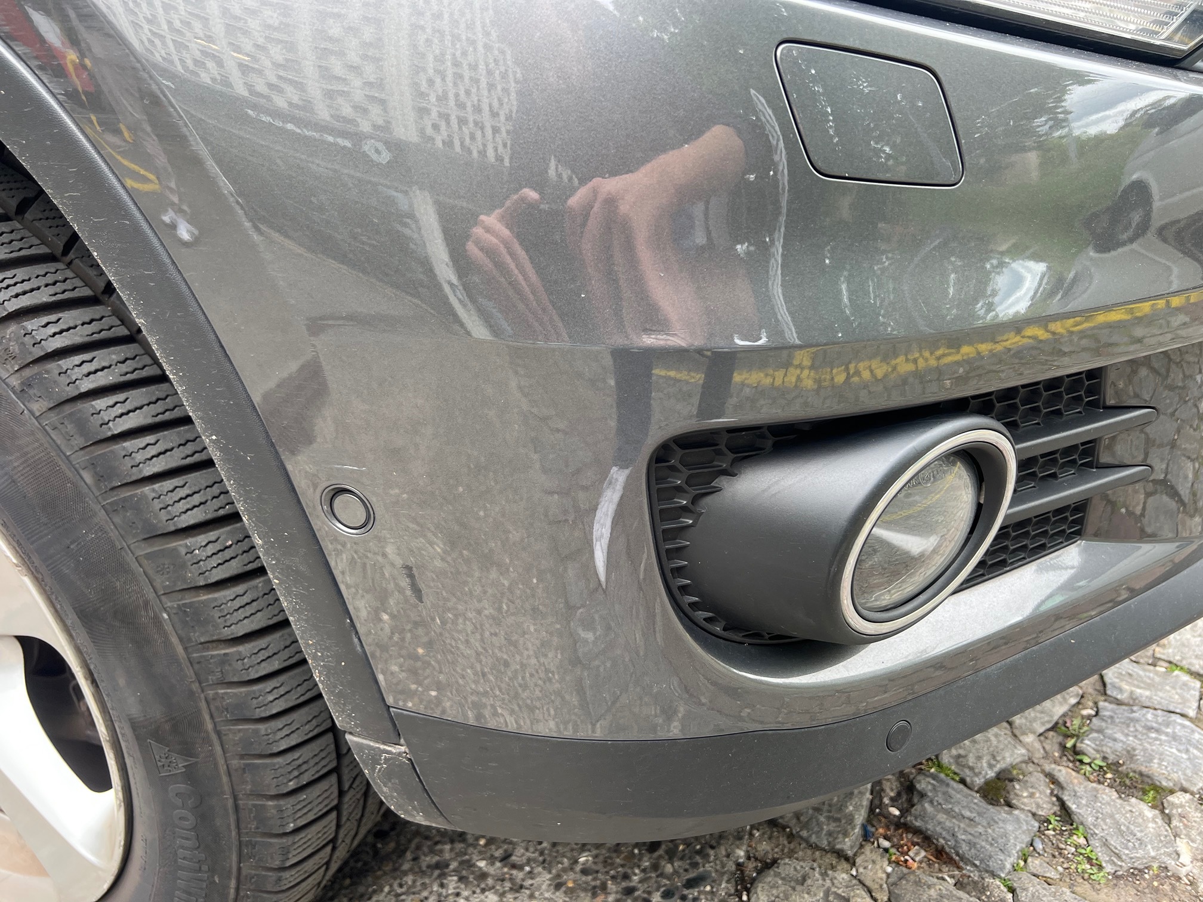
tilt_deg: -26.3
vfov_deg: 53.1
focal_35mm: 26
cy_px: 451
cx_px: 602
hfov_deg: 67.3
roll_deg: +2.4
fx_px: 904
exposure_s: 1/162
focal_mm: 5.7
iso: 40
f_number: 1.5
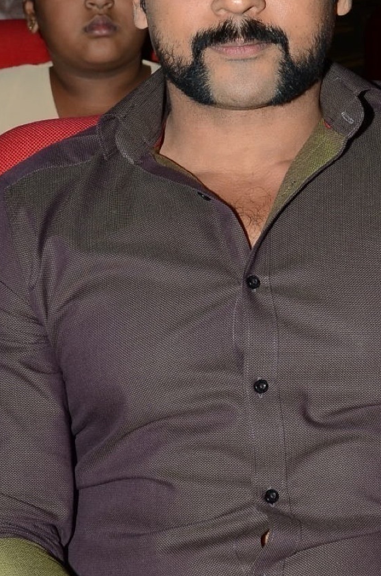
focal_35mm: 129
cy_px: 279
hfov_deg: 10.6
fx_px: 2058
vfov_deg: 15.9
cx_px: 293
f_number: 6.3
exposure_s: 1/160
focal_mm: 40
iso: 250
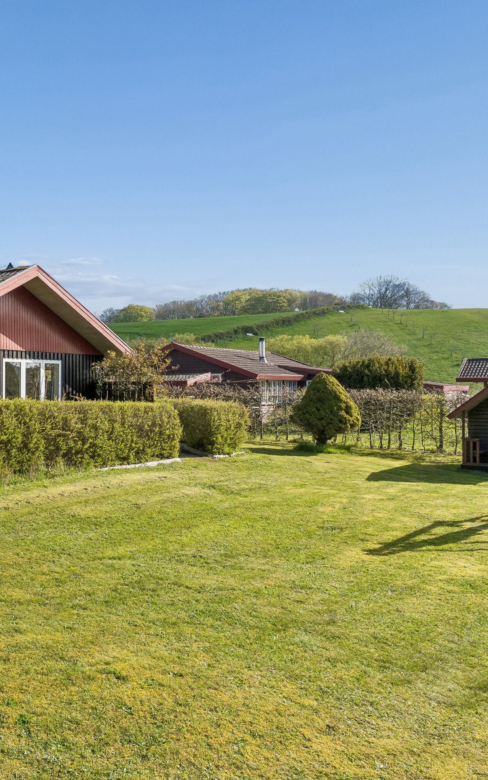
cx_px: -74
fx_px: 668
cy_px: 388
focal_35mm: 31
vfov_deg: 60.6
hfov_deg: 33.8
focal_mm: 13.5
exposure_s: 1/640
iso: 250
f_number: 8
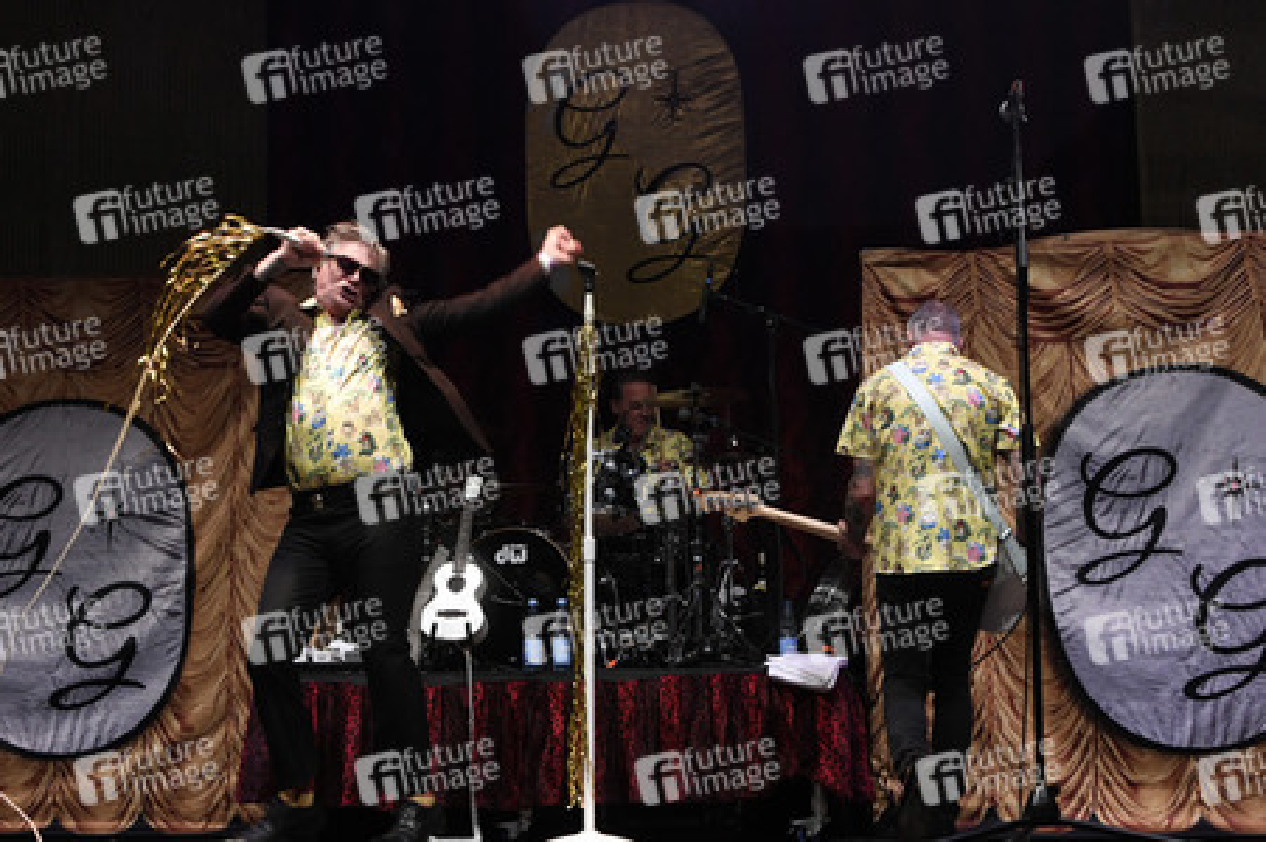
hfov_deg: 53.2
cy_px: 421
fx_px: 1265
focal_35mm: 36
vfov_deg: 36.8
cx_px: 633
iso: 1600
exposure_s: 1/200
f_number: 3.5
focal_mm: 36
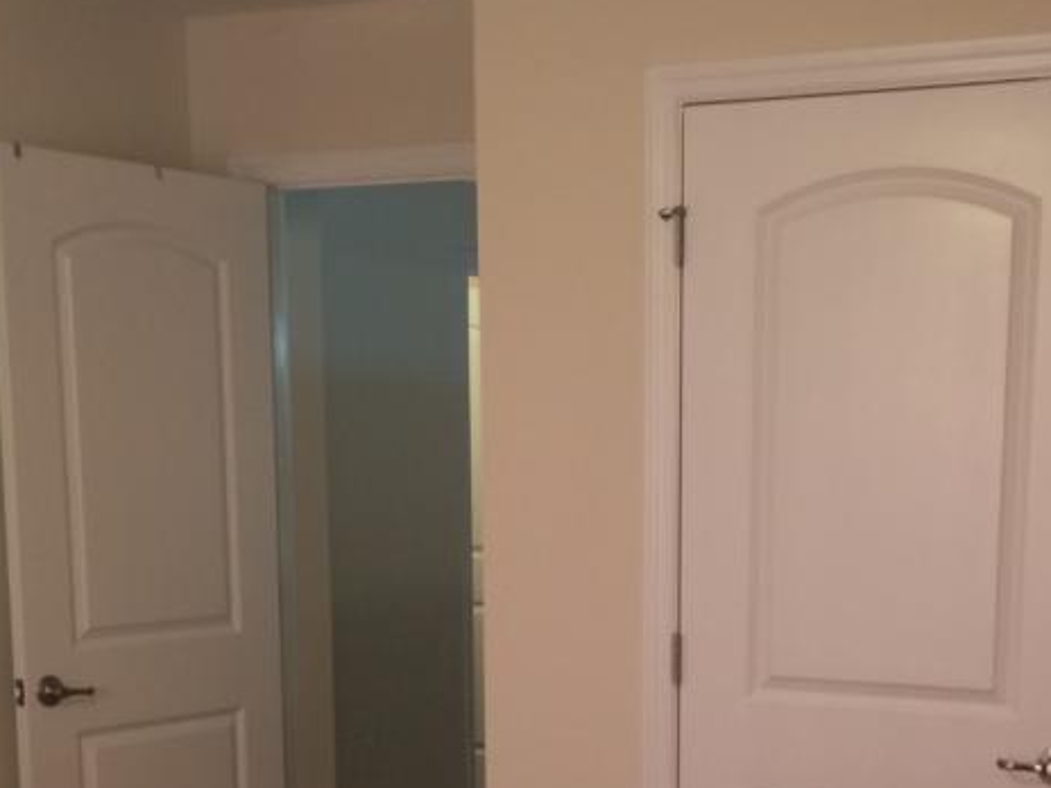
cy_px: 783
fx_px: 1943
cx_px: 661
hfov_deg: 30.1
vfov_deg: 22.1
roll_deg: -0.5
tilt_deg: -10.7
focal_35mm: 64
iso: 100
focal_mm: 4.15
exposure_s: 1/30
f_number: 2.2
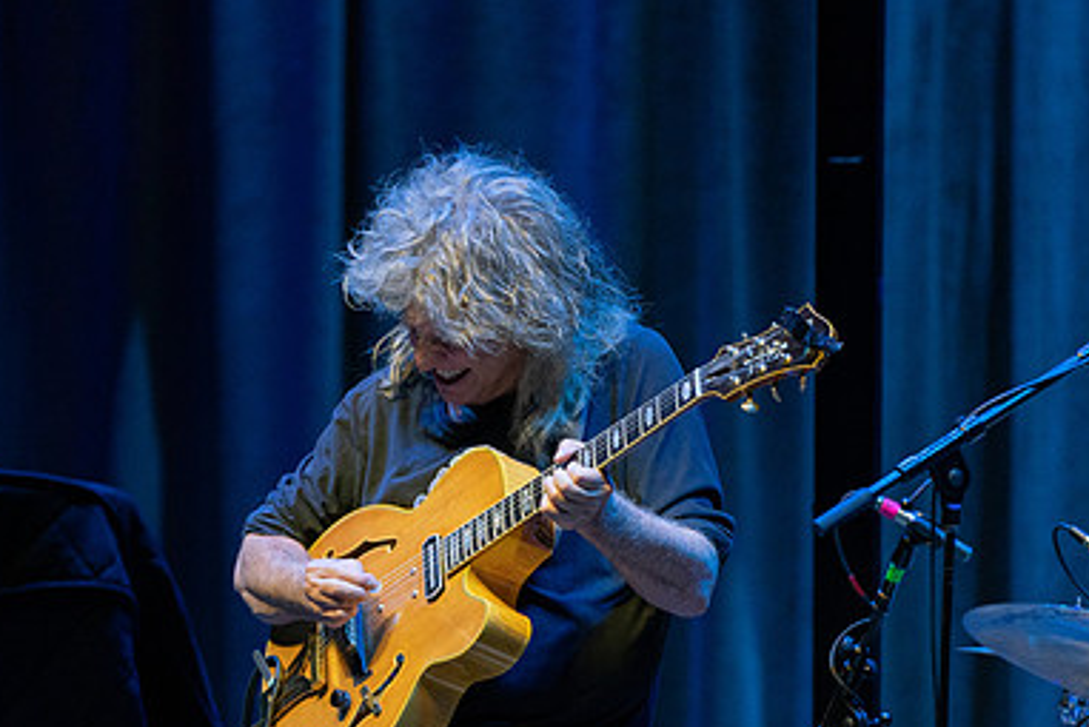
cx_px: 510
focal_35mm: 599
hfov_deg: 3.4
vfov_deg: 2.3
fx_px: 18126
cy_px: 520
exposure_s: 1/320
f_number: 7.1
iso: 3200
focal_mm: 394
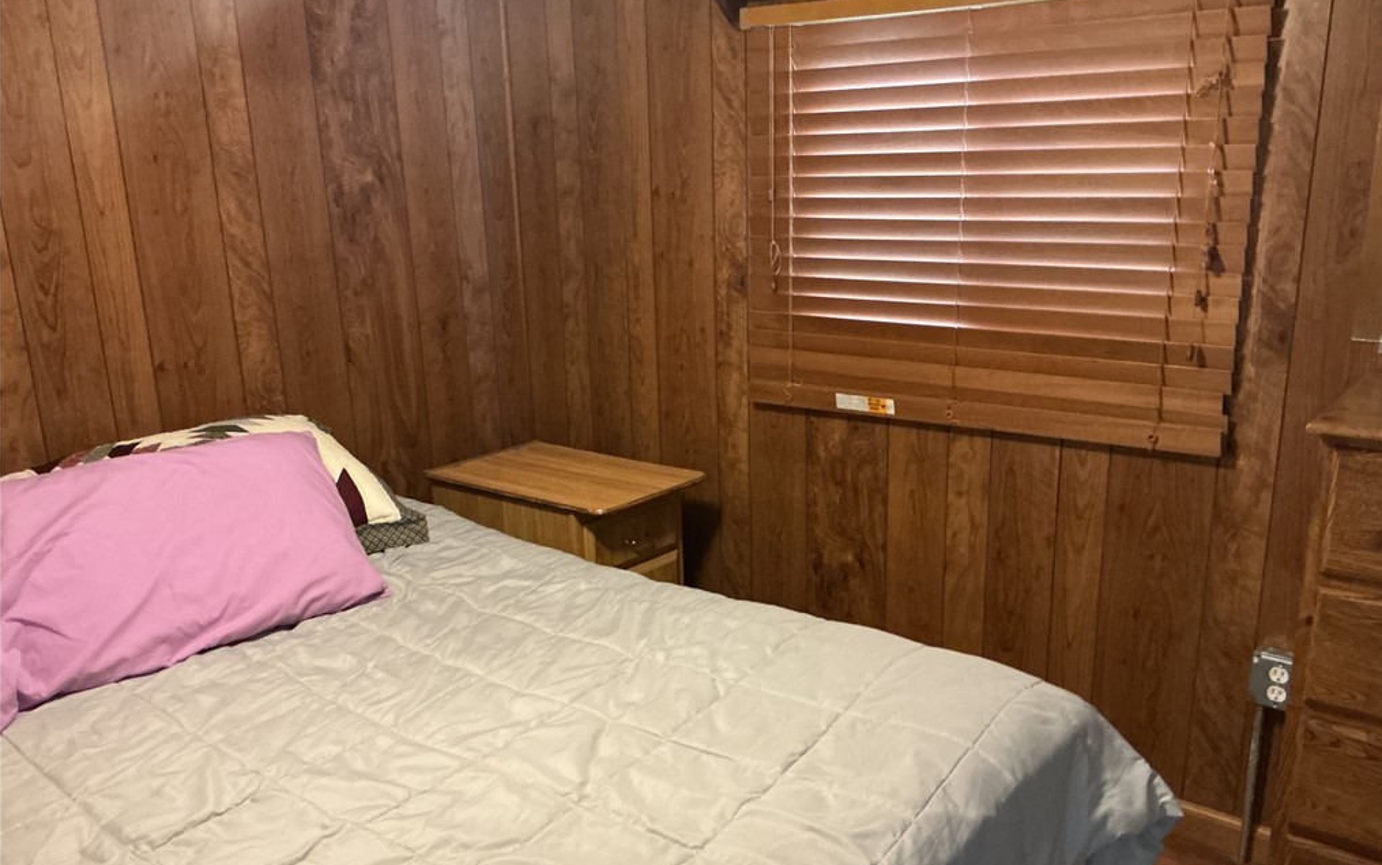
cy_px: 471
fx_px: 1168
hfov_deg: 61.2
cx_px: 696
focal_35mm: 31
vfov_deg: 40.6
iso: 250
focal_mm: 3
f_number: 1.8
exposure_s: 1/30
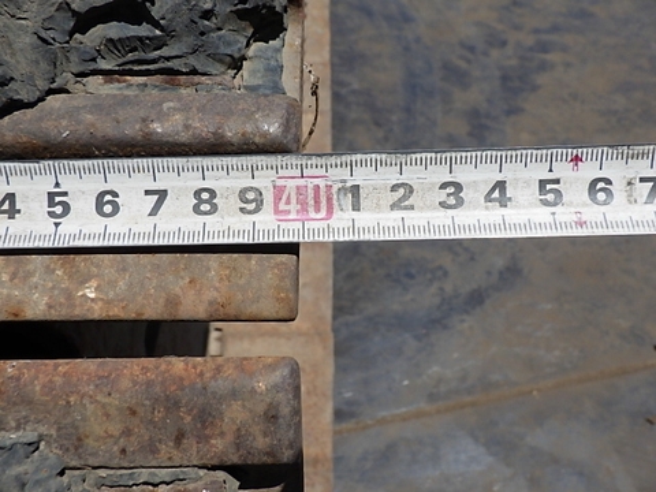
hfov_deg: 54.0
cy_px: 246
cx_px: 328
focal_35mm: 34
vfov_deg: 41.8
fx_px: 644
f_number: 4.6
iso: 250
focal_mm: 6.1
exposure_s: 1/2000
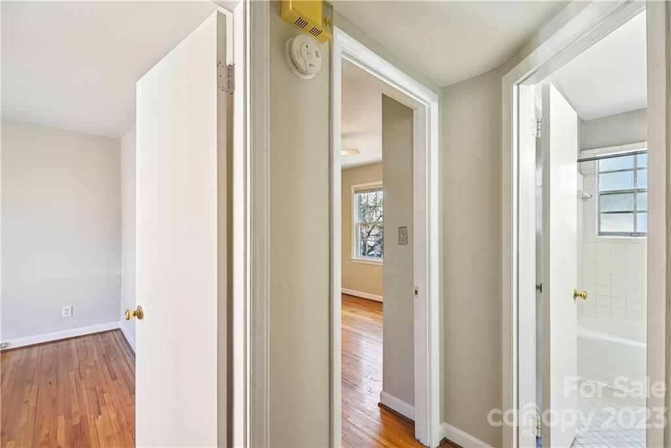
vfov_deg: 77.3
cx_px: 336
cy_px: 224
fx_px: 280
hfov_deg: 100.4
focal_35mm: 15
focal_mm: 15
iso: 100
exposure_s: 1/5
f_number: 8
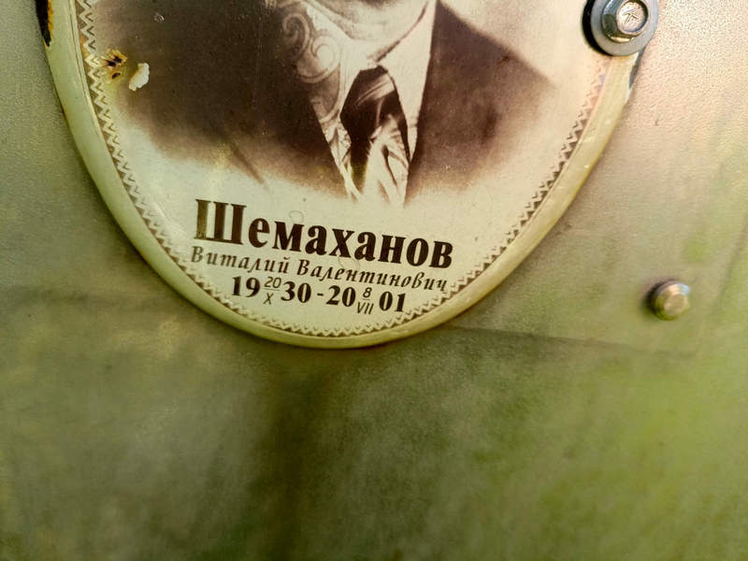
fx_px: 540
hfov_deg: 69.4
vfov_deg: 54.9
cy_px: 280
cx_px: 374
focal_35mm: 25
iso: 110
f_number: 1.69
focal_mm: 4.76
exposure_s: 1/102
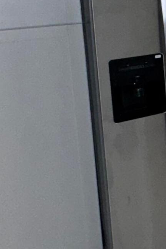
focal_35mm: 65
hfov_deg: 12.7
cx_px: 451
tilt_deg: -7.1
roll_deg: -1.2
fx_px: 450
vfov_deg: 29.1
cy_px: 5
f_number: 2.2
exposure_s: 1/122
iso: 50
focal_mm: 2.22
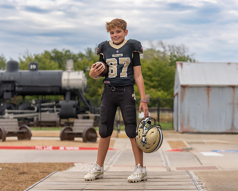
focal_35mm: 81
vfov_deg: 18.9
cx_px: 120
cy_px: 96
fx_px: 573
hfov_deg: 23.5
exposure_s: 1/400
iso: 100
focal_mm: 70
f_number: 2.8
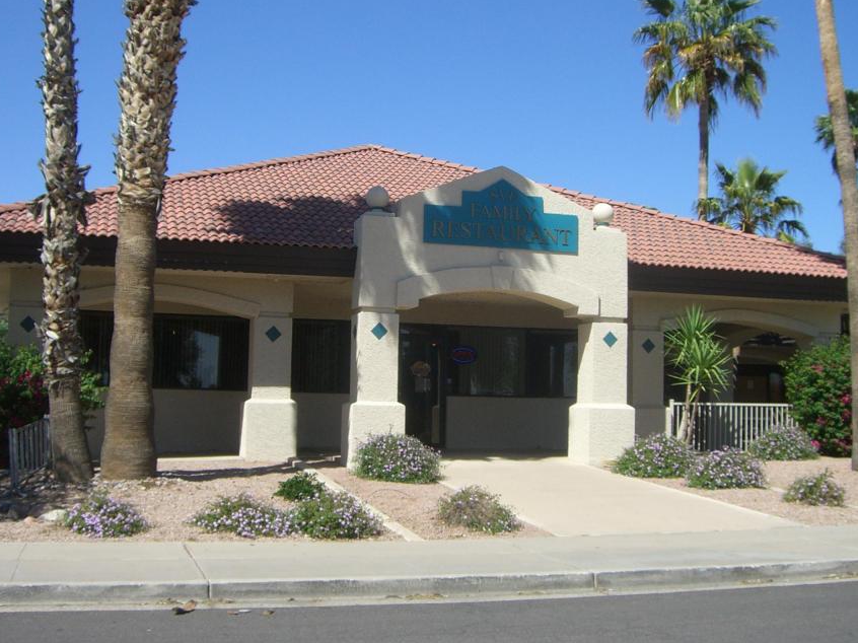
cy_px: 271
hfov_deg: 41.2
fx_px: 1140
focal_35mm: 46
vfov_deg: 31.4
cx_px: 471
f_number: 4.3
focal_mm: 6.2
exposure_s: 1/640
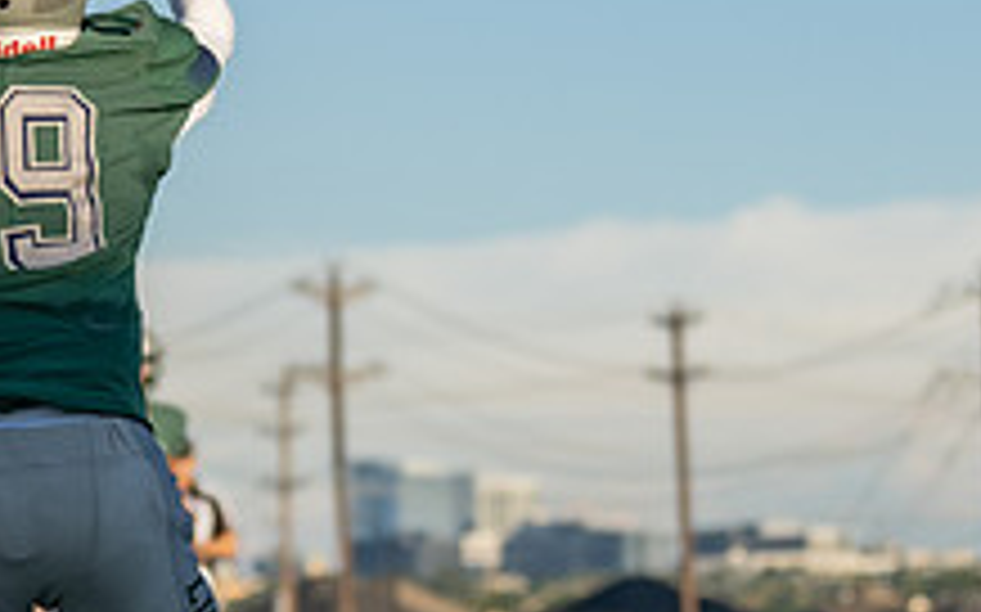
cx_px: -10
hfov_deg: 8.4
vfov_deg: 5.3
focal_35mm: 248
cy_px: 290
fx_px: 6627
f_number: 2.8
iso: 100
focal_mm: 70
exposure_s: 1/1600
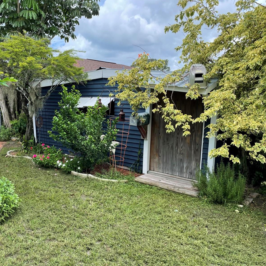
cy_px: 132
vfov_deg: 52.5
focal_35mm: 31
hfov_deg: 51.6
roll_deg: +0.1
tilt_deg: -5.8
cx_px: 90
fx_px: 270
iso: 32
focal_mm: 4.2
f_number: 1.6
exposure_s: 1/1024
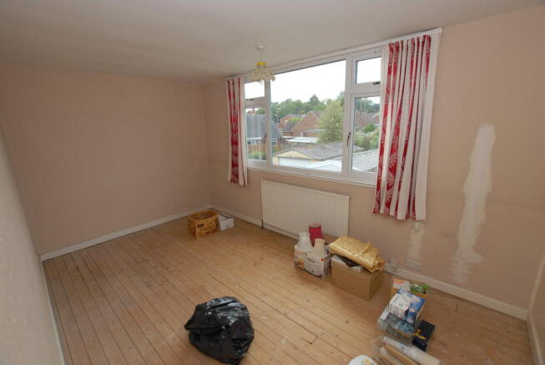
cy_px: 182
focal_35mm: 15
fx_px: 227
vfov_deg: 77.5
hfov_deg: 100.3
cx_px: 272
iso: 125
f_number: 5
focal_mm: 10
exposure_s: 1/100
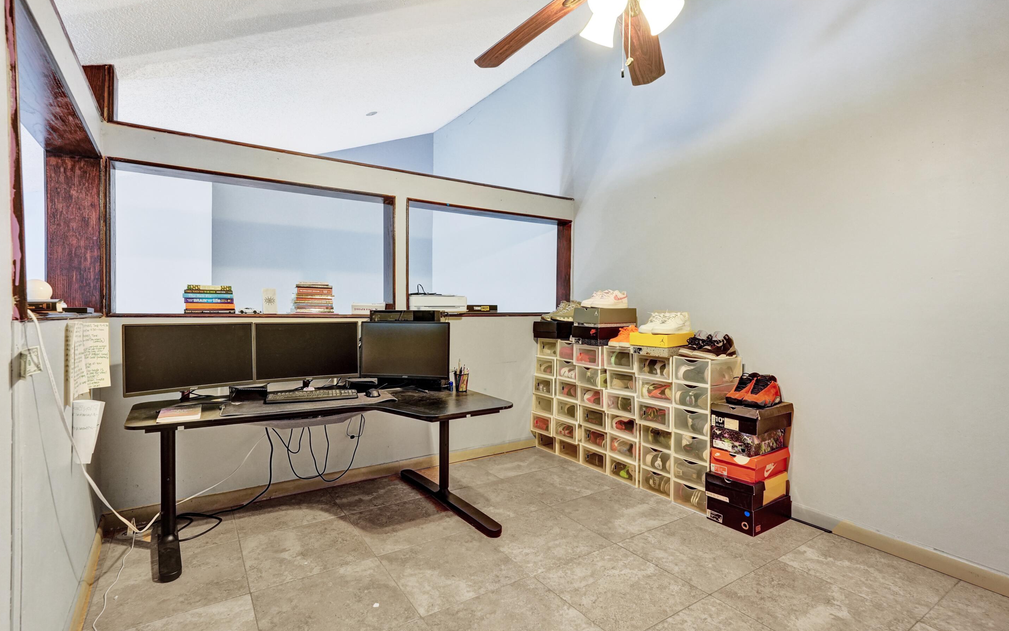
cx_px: 510
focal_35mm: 17
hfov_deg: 94.4
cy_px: 313
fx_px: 467
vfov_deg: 68.0
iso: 1600
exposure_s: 1/15
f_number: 5.6
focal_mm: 16
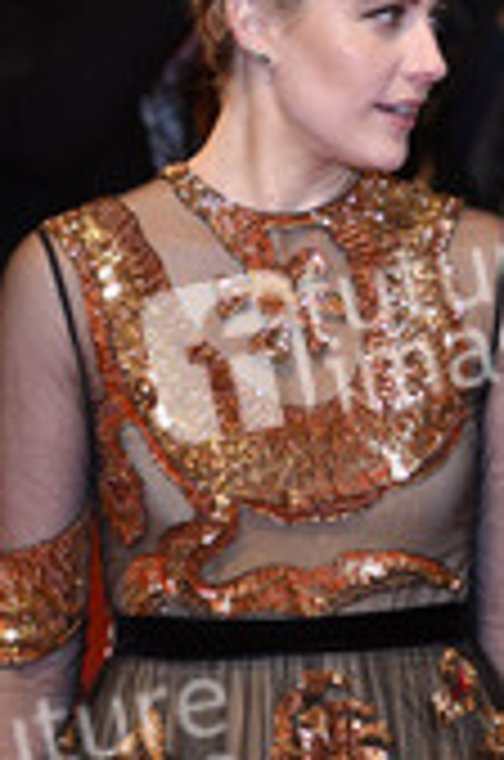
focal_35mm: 249
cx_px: 504
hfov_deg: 5.5
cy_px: 562
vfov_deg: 8.3
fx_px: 5250
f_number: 3.2
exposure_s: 1/320
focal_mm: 70
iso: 640
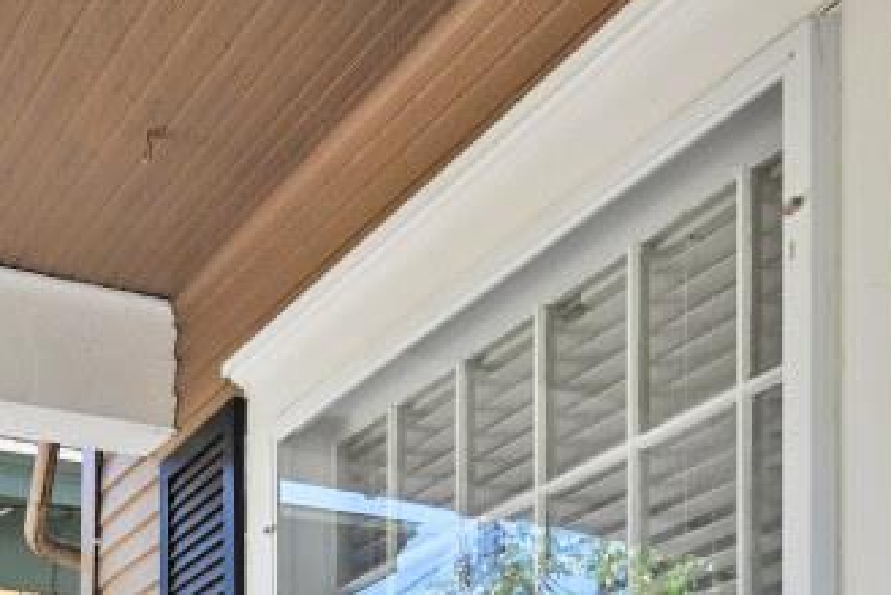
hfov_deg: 30.9
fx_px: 1585
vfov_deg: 17.9
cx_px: 228
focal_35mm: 64
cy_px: 1000
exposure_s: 1/250
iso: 200
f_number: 5.6
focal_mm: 14
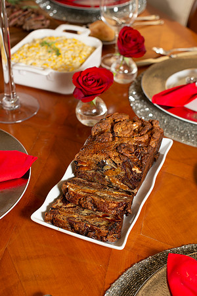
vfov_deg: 39.6
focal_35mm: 50
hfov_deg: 27.0
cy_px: 148
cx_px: 98
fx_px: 410
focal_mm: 50
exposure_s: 1/100
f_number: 4.5
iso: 320
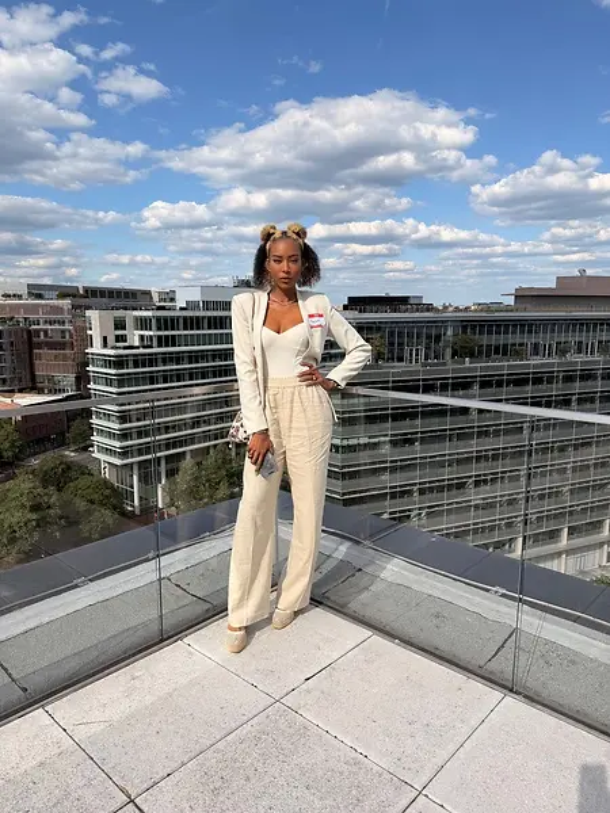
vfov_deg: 71.6
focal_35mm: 24
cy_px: 406
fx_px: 564
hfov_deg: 56.8
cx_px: 305
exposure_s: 1/7353
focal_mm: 6.76
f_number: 1.78
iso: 80
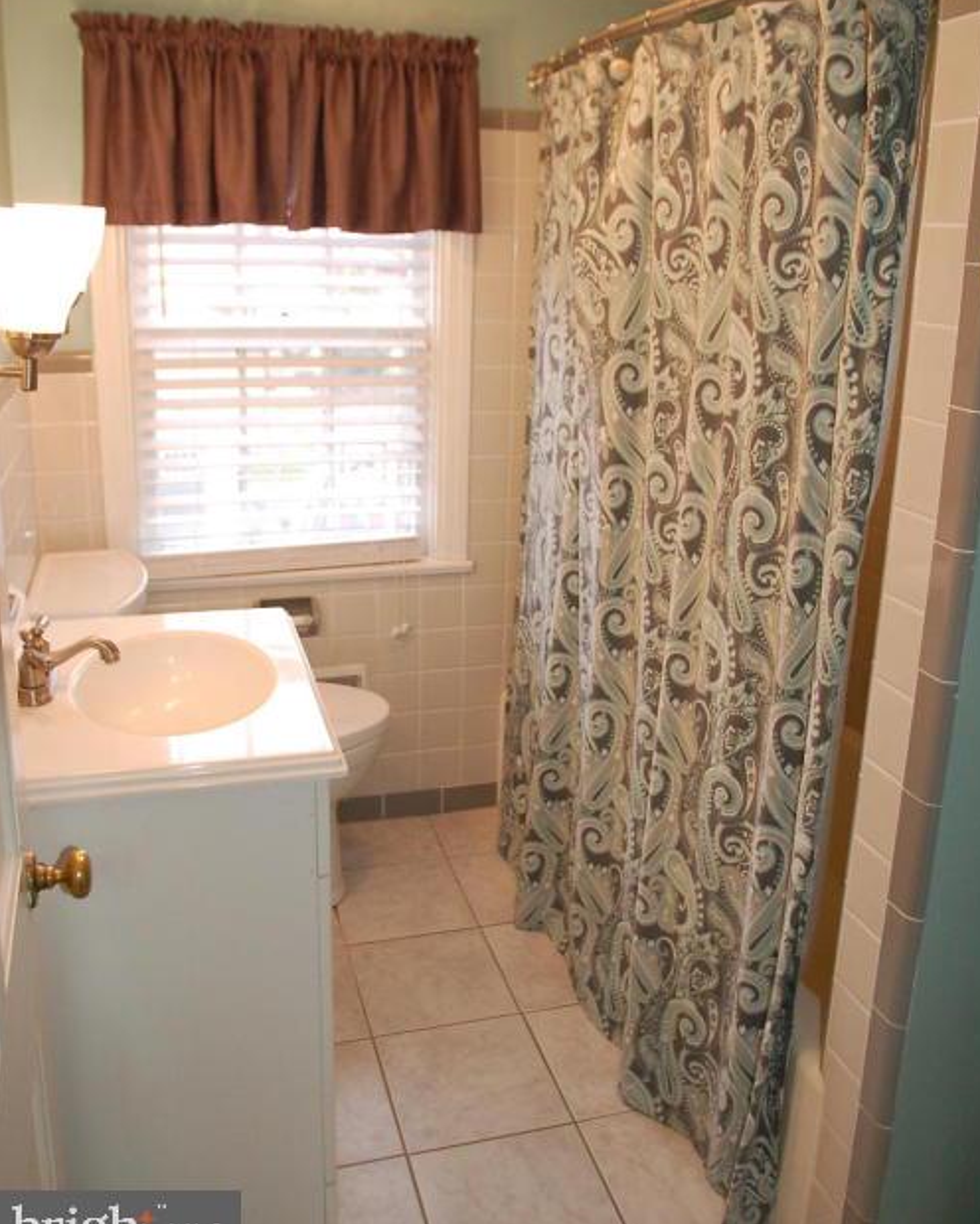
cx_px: 497
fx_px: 1072
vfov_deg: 59.1
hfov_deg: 49.1
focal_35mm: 30
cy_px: 513
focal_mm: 17
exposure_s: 1/125
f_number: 2.8
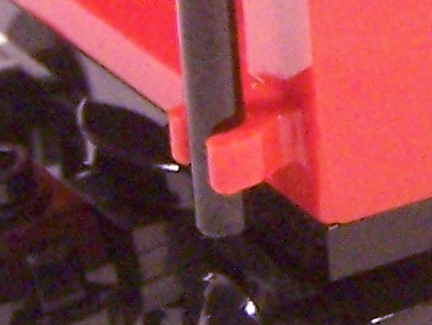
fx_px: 4083
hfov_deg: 6.0
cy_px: -228
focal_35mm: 327
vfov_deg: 4.5
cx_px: 707
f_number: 3.2
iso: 400
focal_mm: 8
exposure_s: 1/30
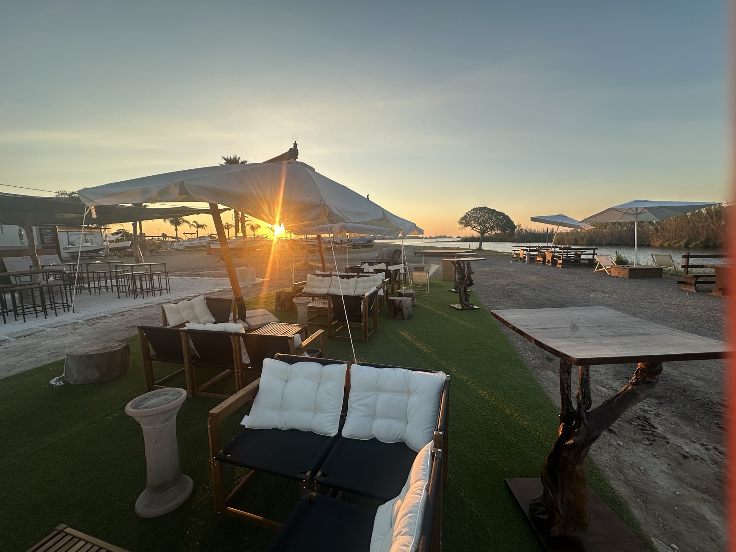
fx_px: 298
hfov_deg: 102.1
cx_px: 368
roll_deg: +1.0
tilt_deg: -6.8
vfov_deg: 85.7
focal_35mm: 14
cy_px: 276
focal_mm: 2.22
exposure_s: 1/447
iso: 40
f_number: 2.2
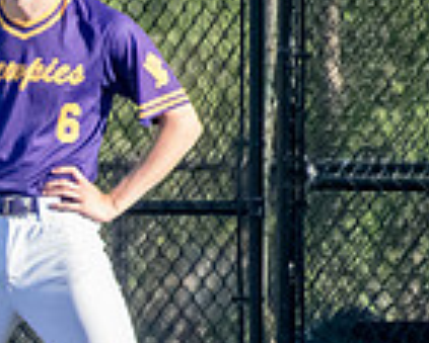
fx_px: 27164
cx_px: -195
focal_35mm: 2138
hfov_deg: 0.9
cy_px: 272
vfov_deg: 0.7
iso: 5000
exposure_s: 1/4000
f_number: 6.3
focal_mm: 370
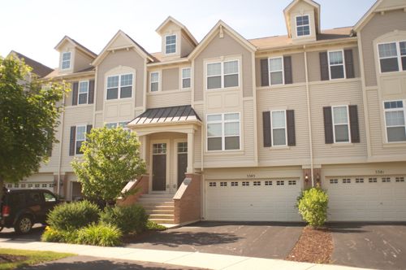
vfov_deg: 43.5
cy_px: 135
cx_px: 203
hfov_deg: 62.0
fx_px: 338
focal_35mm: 30
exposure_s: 1/1250
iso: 200
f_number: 22
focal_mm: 20
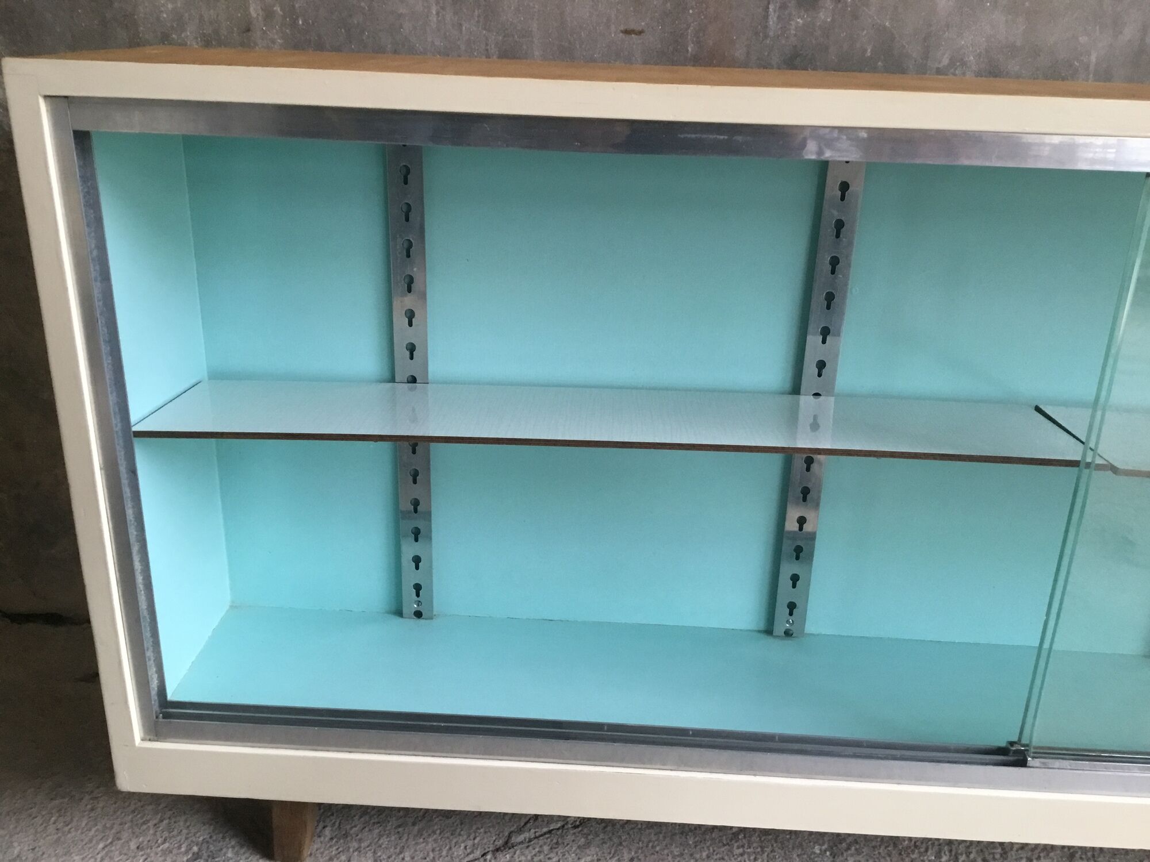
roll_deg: -0.8
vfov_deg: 45.4
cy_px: 431
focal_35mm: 31
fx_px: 1030
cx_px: 575
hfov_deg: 58.4
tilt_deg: -25.5
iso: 160
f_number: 2.4
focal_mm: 3.3
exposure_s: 1/33
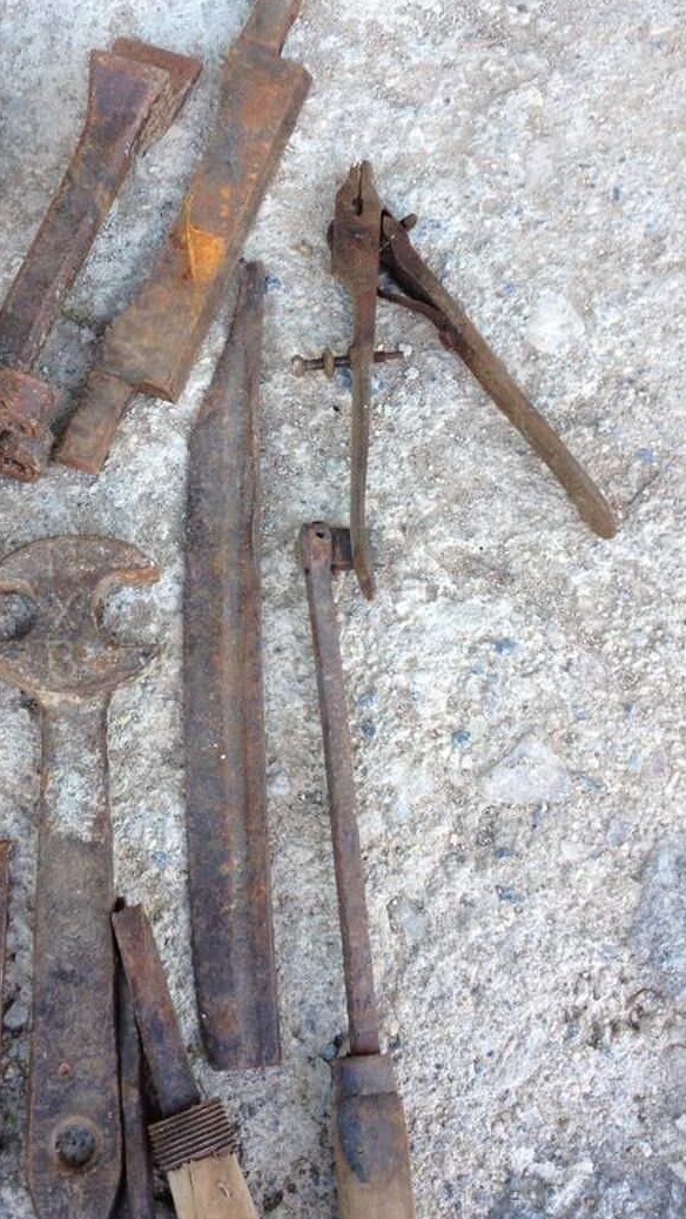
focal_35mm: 49
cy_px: 506
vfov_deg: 41.9
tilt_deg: -65.7
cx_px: 233
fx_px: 1583
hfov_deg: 24.3
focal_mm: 4.28
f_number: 2.4
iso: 64
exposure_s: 1/60
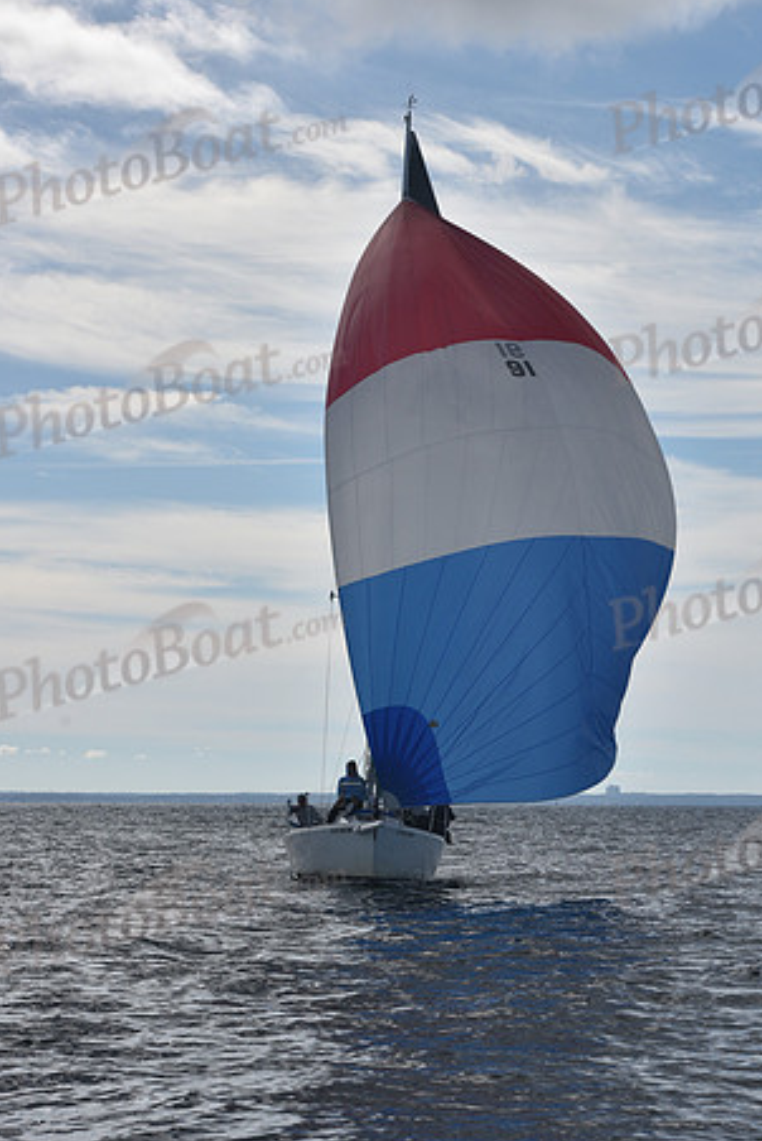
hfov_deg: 12.6
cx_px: 478
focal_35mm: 109
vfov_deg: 18.7
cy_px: 490
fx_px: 3455
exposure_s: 1/500
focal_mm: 85
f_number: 9
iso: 200
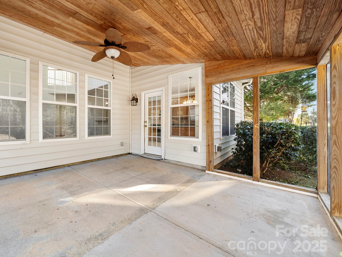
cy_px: 125
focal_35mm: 14
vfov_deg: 85.6
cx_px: 135
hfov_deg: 100.6
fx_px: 138
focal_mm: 12
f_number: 13
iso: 100
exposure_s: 1
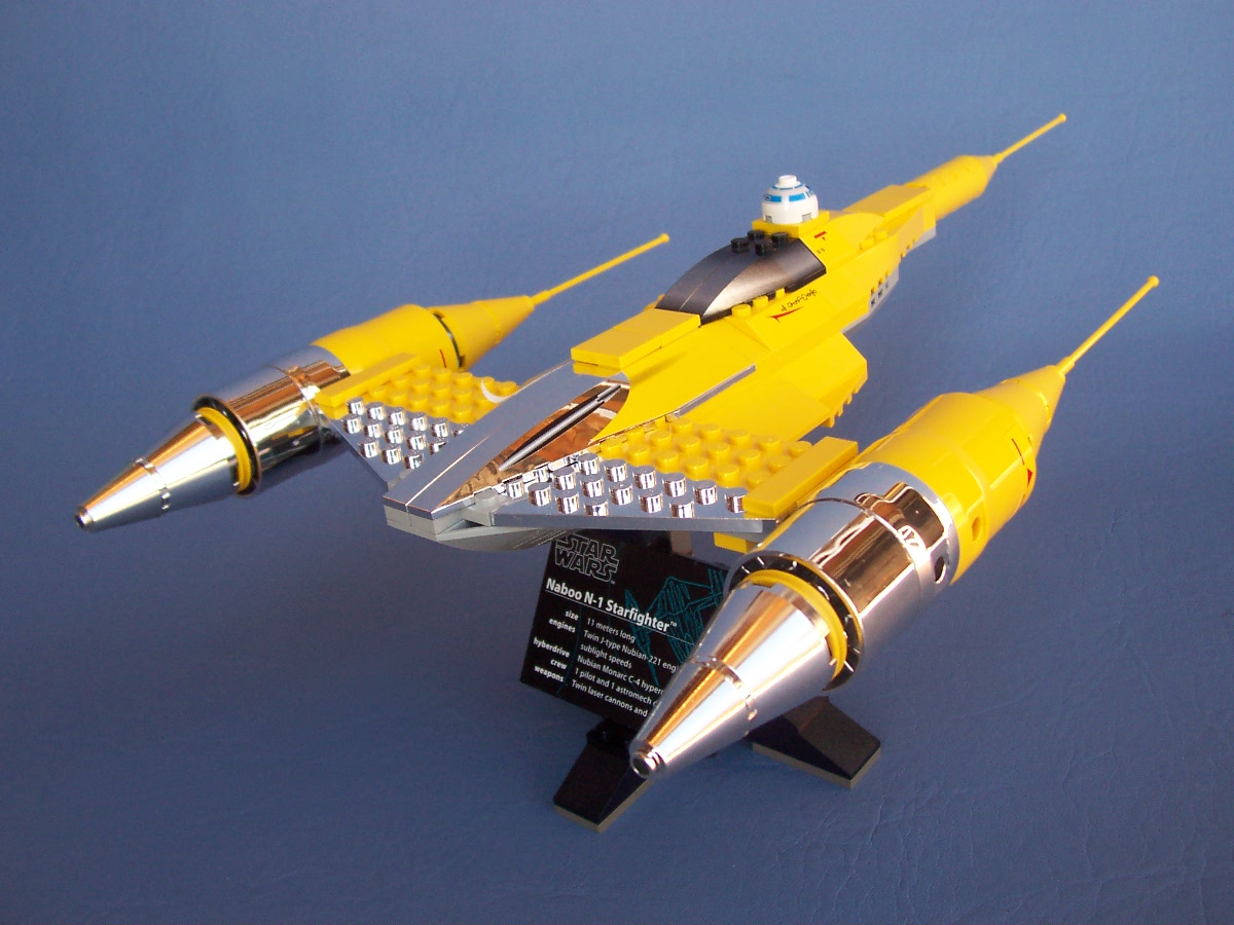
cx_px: 617
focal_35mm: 37
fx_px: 1319
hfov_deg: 50.1
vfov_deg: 38.7
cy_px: 462
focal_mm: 5.6
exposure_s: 1/180
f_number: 2.8
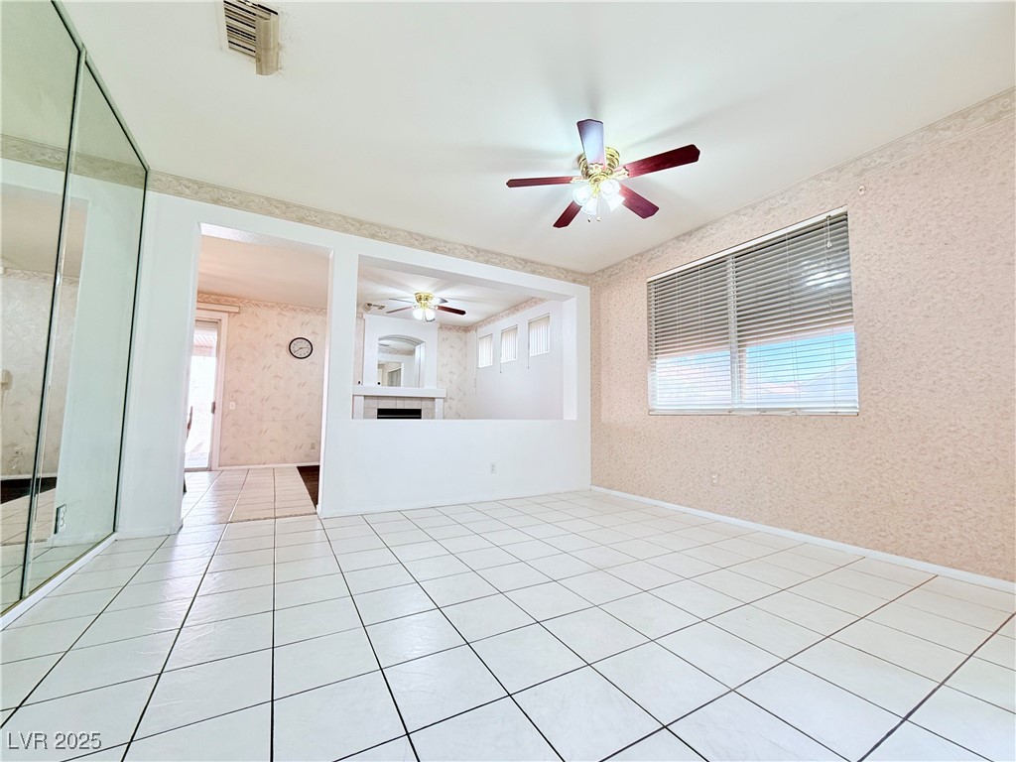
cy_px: 381
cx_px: 508
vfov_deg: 85.7
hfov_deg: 102.1
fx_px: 411
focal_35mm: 14
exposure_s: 1/120
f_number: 2.2
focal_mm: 2.22
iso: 100
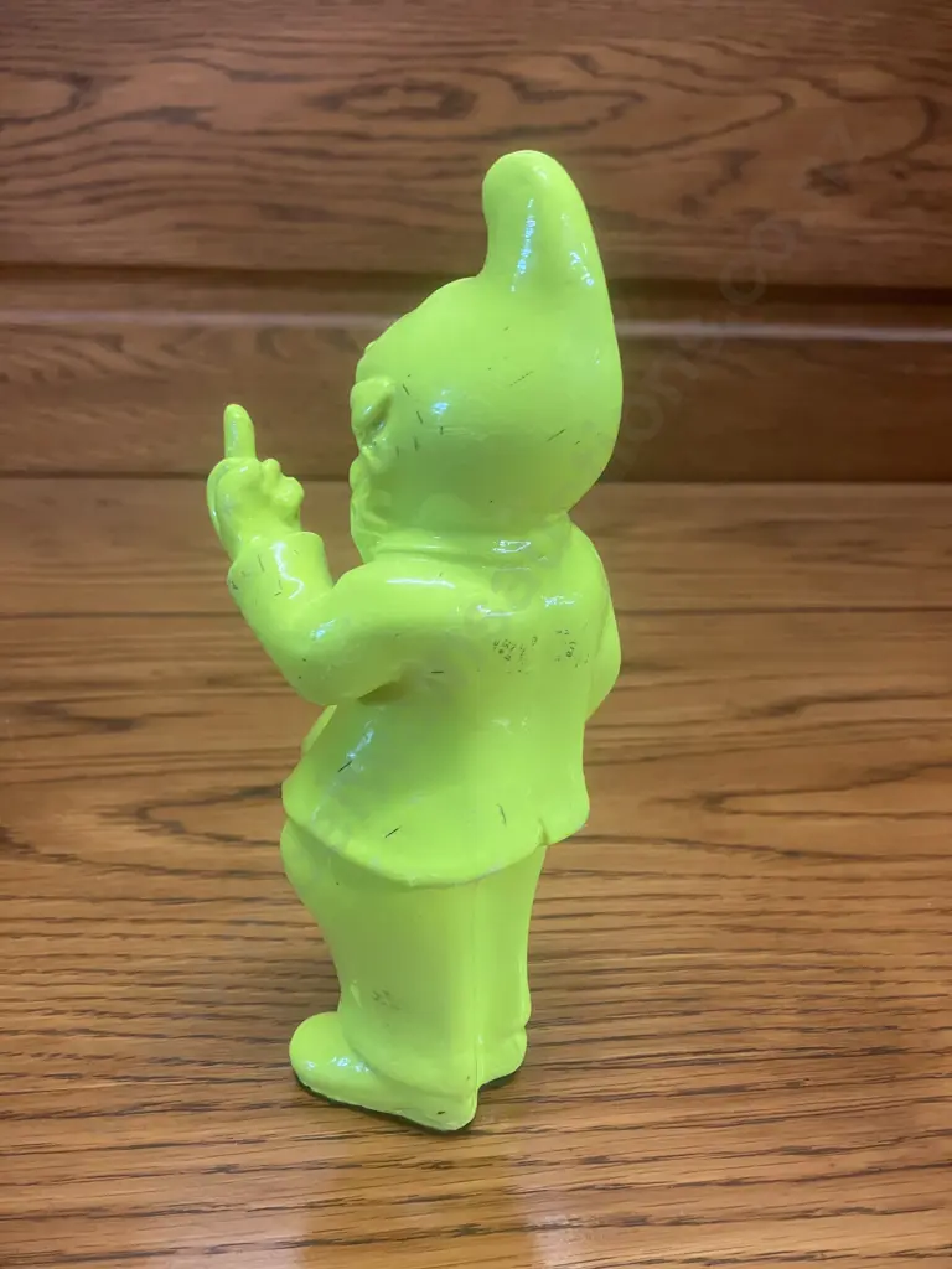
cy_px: 634
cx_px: 476
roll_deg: -1.1
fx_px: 1027
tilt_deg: -21.4
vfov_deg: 63.4
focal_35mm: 28
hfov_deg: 49.7
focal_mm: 3.99
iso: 160
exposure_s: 1/50
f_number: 1.8
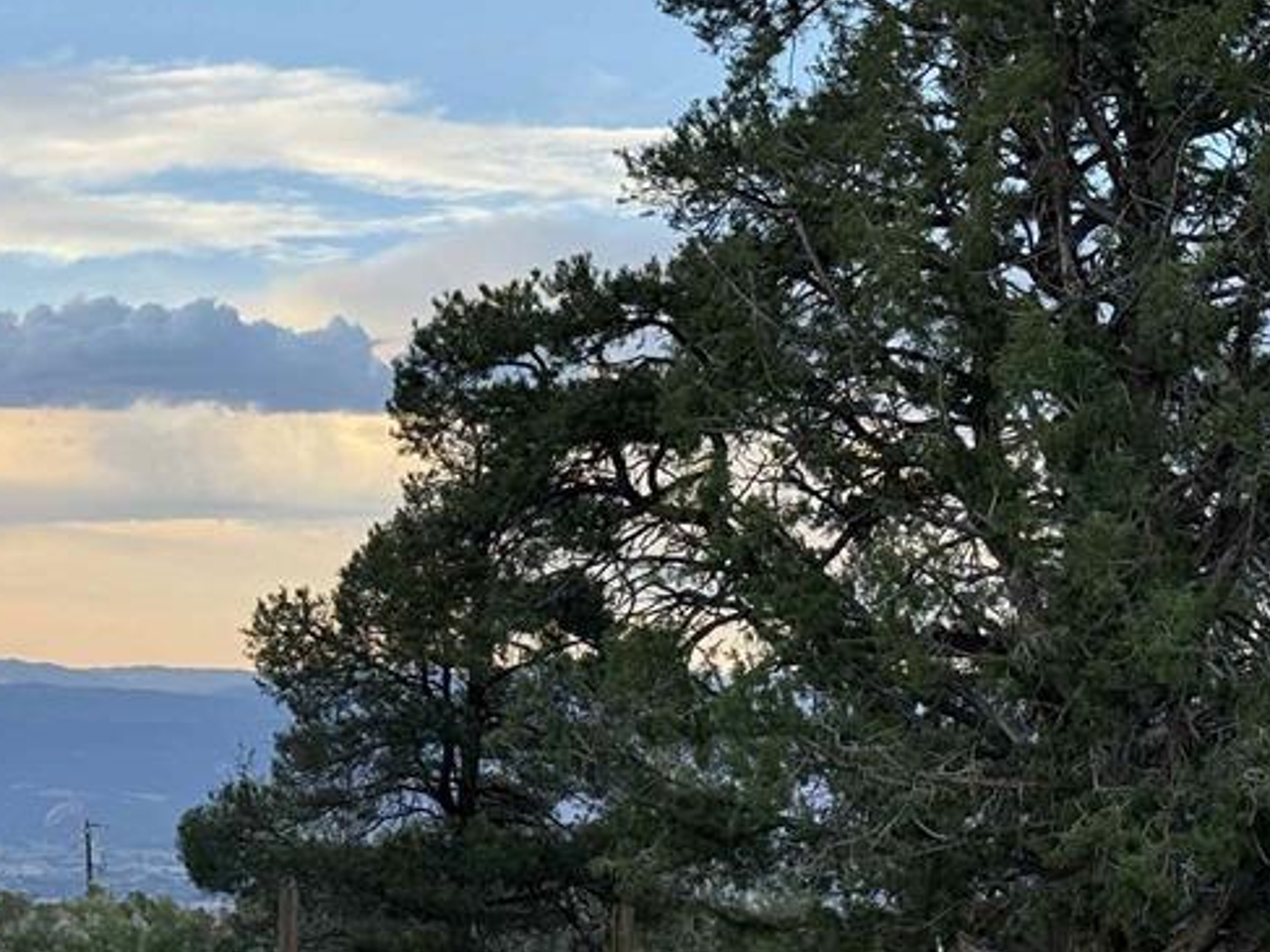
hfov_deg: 19.1
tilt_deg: +5.1
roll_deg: -3.2
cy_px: 639
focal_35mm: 101
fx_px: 3705
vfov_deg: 14.6
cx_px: 130
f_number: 1.78
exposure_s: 1/828
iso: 64
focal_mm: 6.76
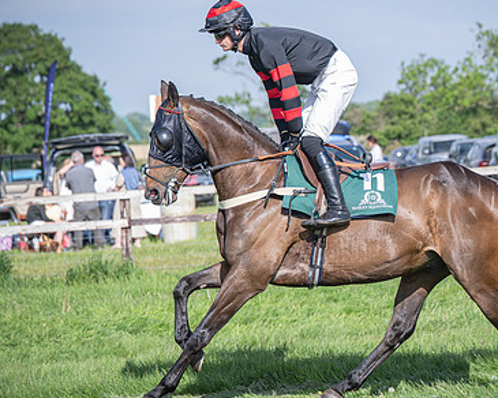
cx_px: 408
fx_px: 2771
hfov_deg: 10.2
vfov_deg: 8.2
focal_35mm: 188
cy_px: 263
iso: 200
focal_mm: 89
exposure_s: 1/1600
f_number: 3.5
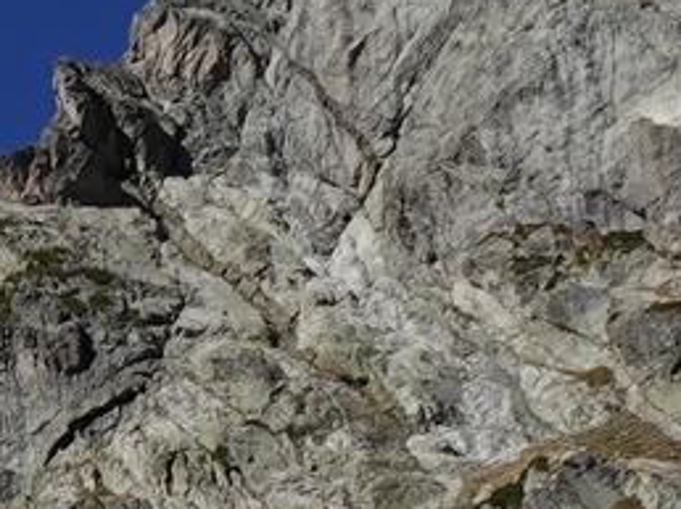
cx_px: -934
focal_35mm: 161
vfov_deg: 7.9
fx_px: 3164
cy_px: 1548
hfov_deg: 10.6
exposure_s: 1/6400
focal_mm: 7.6
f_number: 2
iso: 125
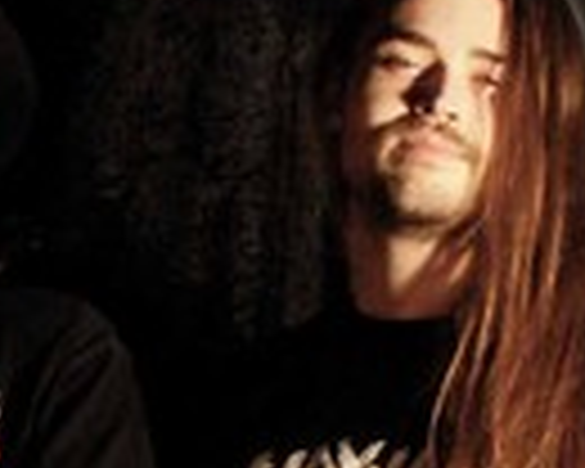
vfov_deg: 7.9
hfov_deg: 9.7
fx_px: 3376
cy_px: 477
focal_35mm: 195
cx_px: -173
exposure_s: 1/60
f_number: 11
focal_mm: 24
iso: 400
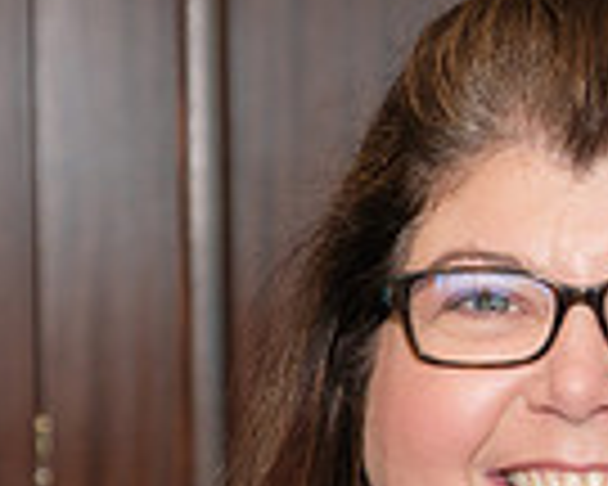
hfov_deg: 7.0
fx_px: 4787
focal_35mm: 266
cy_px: 547
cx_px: 1297
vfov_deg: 5.8
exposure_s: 1/125
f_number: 4
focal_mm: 44.1
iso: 1000
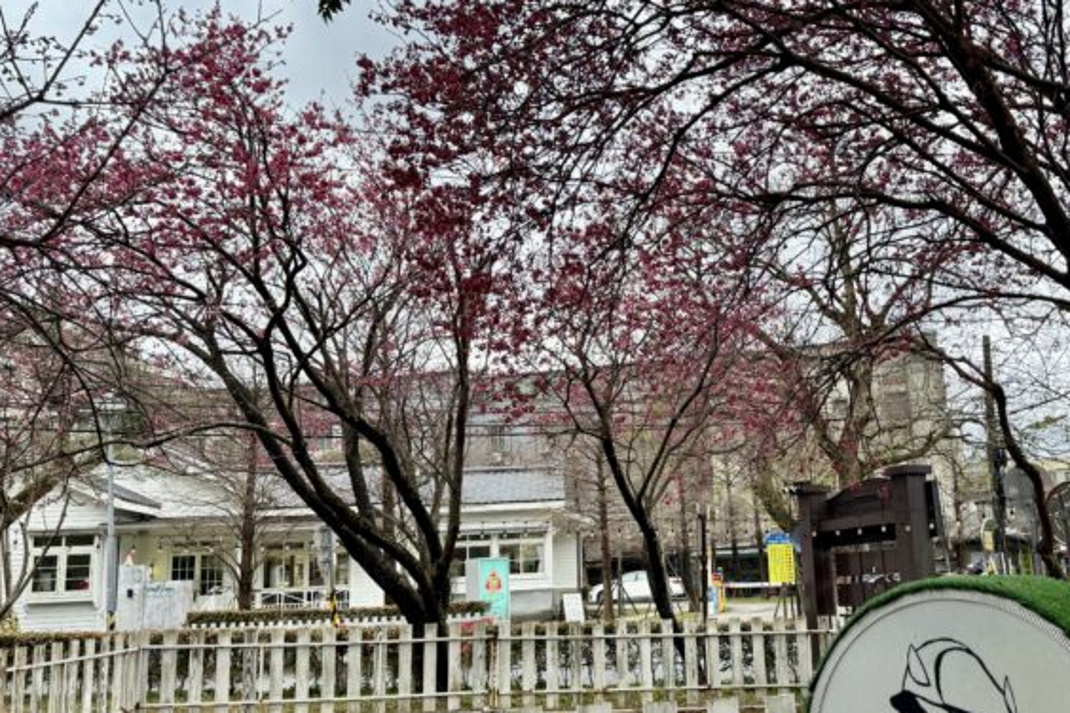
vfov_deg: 38.9
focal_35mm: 34
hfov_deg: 55.0
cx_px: 683
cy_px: 385
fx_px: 1010
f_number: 1.78
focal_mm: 6.76
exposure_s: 1/967
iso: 100
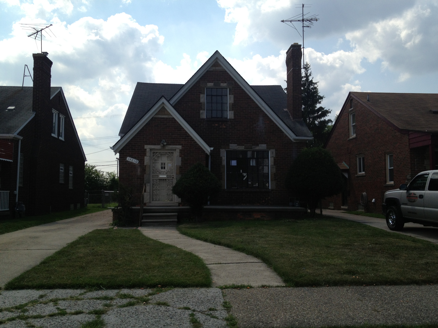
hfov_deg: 52.6
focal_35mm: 35
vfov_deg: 40.7
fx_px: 443
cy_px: 164
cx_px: 219
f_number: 2.4
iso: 50
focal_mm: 4.28
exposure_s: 1/2123
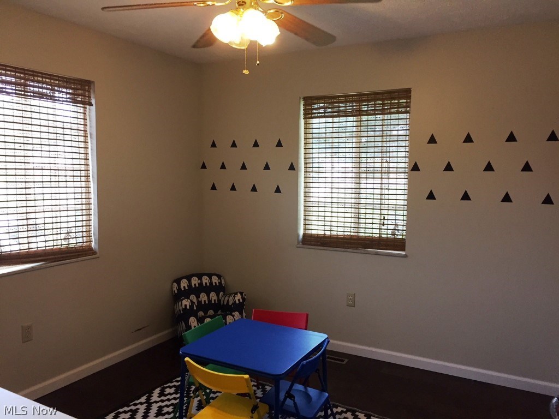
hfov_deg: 61.7
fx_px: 468
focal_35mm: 29
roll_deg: -1.7
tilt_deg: -5.0
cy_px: 210
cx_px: 280
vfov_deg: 48.2
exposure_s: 1/30
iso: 50
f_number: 2.2
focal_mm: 4.15
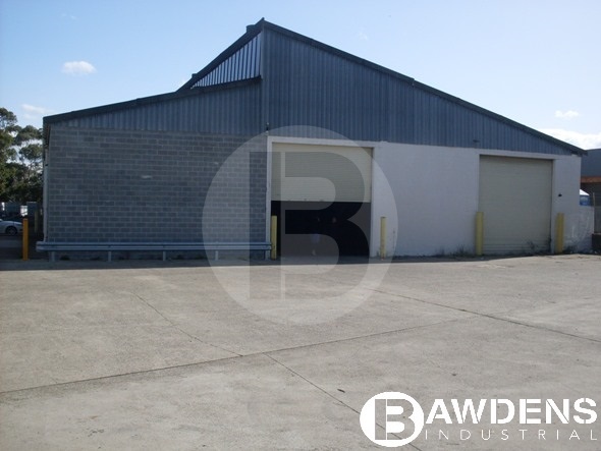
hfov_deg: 49.0
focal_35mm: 38
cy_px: 226
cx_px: 300
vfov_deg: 37.7
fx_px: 660
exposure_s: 1/180
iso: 80
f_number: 8.4
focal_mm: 6.3
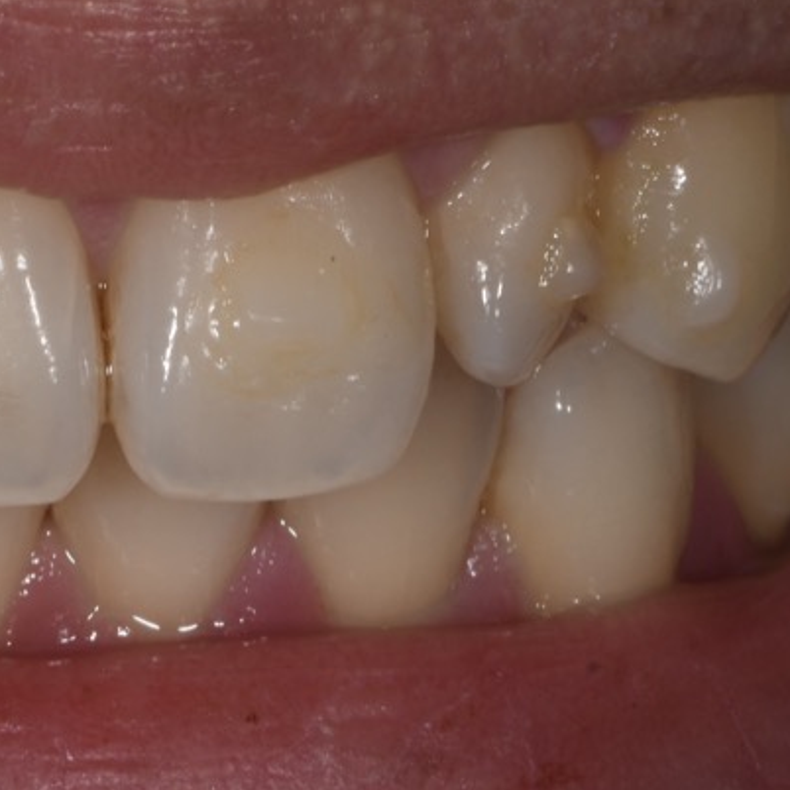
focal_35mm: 376
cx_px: -20
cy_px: 422
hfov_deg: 4.7
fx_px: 9708
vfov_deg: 4.7
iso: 100
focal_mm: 85
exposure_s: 1/60
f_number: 29
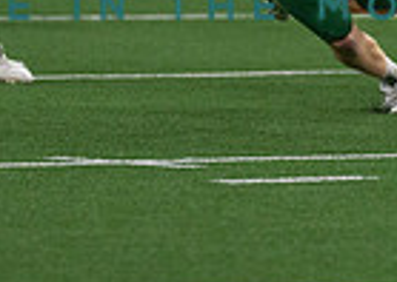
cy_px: -117
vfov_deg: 1.6
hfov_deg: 2.3
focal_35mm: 875
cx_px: 506
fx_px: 9856
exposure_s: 1/1250
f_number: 2.8
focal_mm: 200
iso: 1600
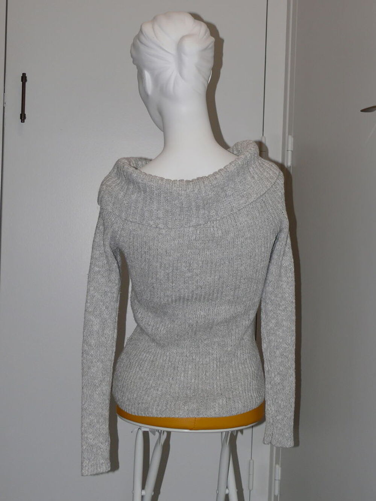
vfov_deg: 27.8
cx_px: 188
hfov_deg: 21.0
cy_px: 250
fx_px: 1014
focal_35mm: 70
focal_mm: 11.8
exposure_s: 1/30
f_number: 3.2
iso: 100
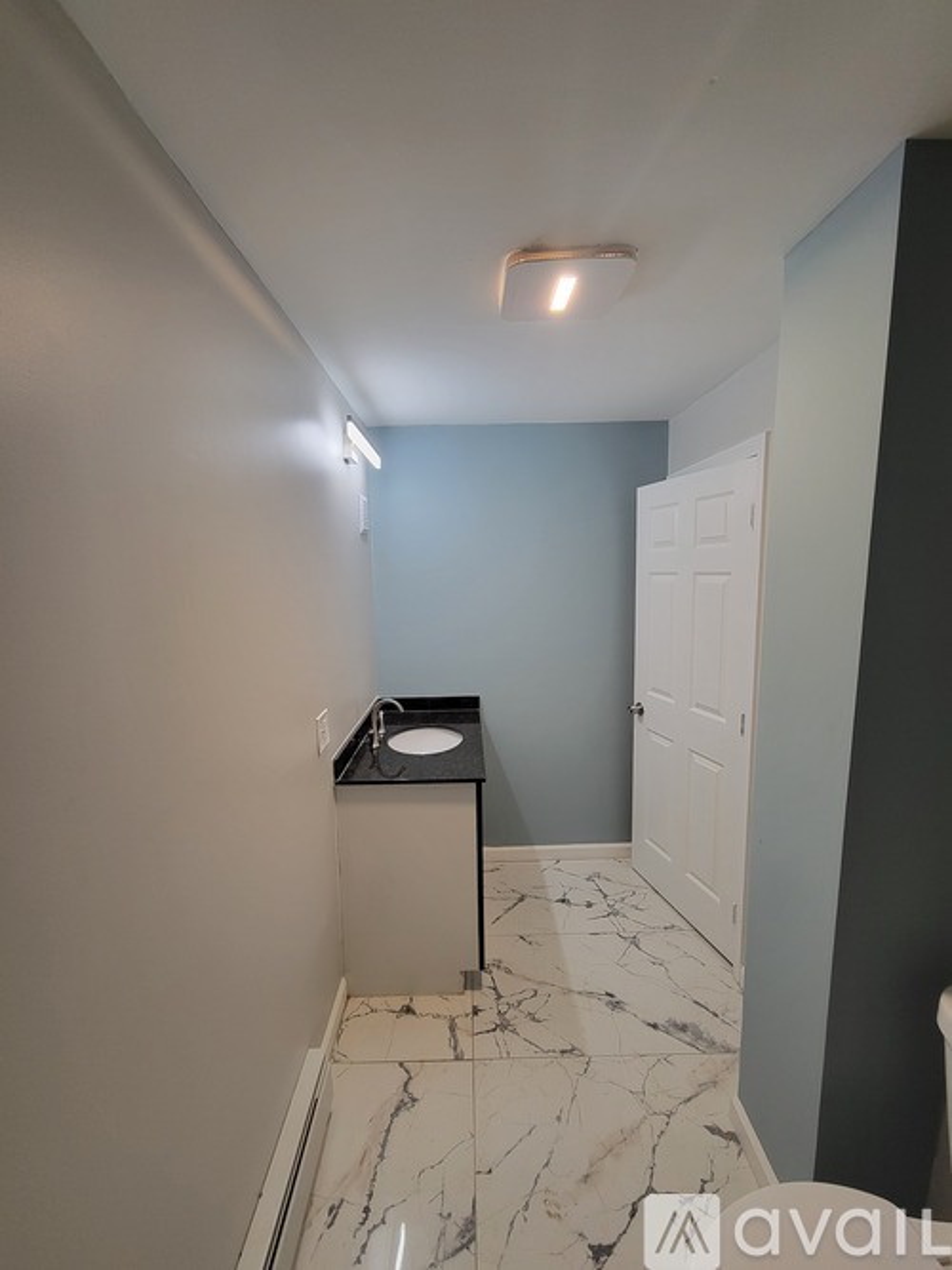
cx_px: 476
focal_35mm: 13
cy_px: 635
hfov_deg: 89.9
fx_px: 477
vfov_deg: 106.2
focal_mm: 2.2
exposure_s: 1/60
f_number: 2.2
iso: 200
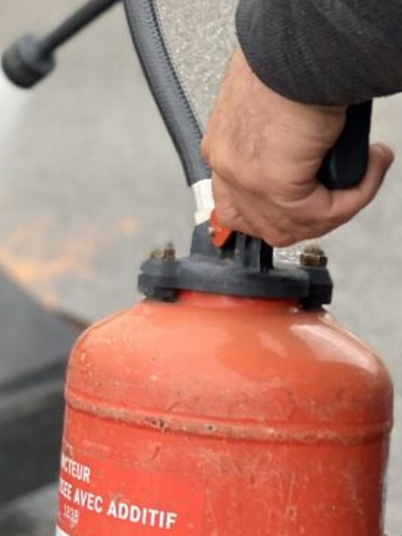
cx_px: -22
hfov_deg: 10.1
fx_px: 2259
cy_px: 169
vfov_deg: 13.5
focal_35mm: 146
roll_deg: -3.9
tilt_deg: -16.8
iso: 32
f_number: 2
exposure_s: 1/122
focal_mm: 6
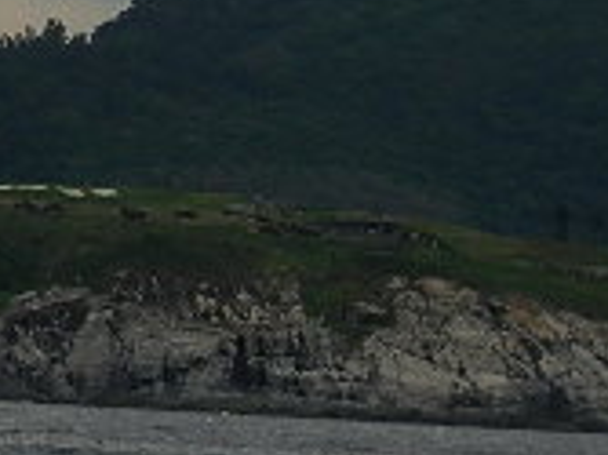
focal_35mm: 551
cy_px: -146
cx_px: -277
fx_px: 9671
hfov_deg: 3.6
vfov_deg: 2.7
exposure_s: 1/250
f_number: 5.2
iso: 160
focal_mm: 25.9
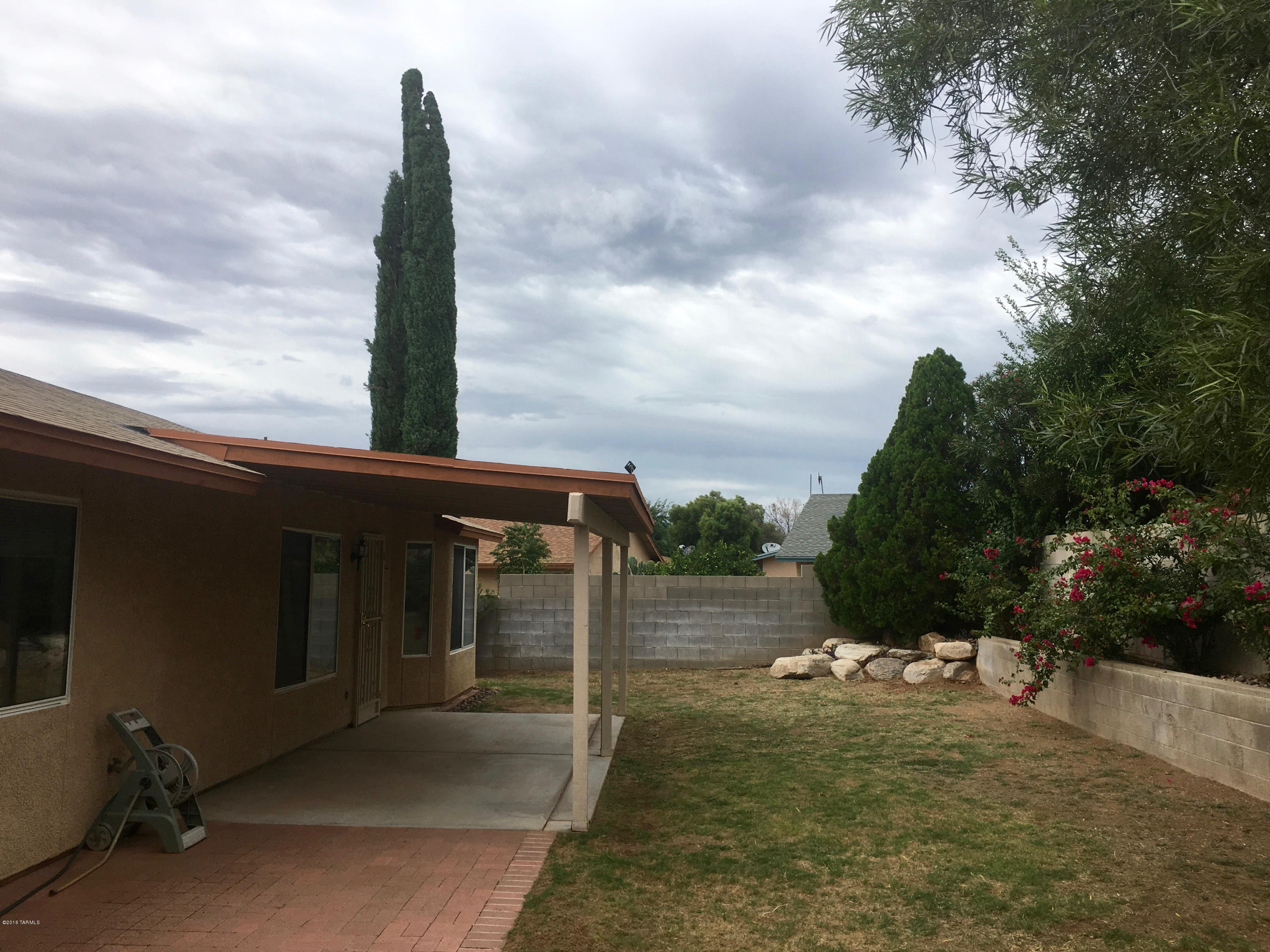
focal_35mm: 29
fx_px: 1064
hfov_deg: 61.7
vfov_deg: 48.2
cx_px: 635
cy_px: 476
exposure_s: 1/1241
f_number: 2.2
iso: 25
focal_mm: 4.15
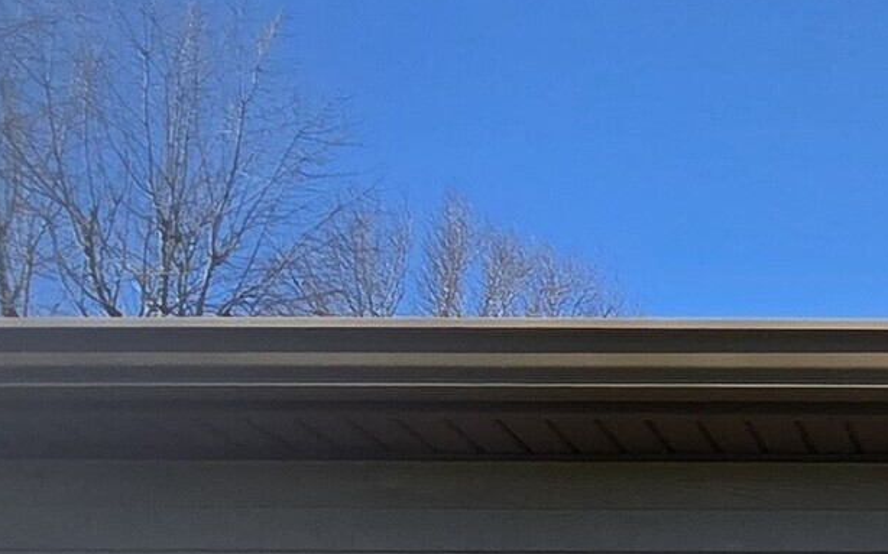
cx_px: 1150
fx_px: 1669
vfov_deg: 15.3
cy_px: 1102
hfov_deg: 25.6
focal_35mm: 69
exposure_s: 1/2000
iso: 64
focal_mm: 2.2
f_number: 2.2
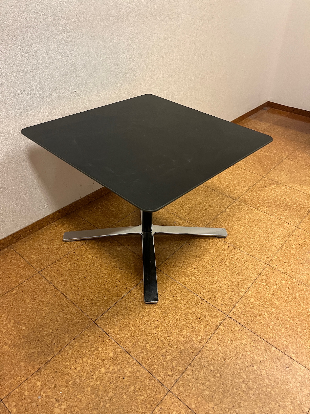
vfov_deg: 67.3
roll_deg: +1.4
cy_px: 207
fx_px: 310
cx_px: 155
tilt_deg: -34.8
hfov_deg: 53.1
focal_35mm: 26
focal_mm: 5.1
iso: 250
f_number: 1.6
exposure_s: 1/50
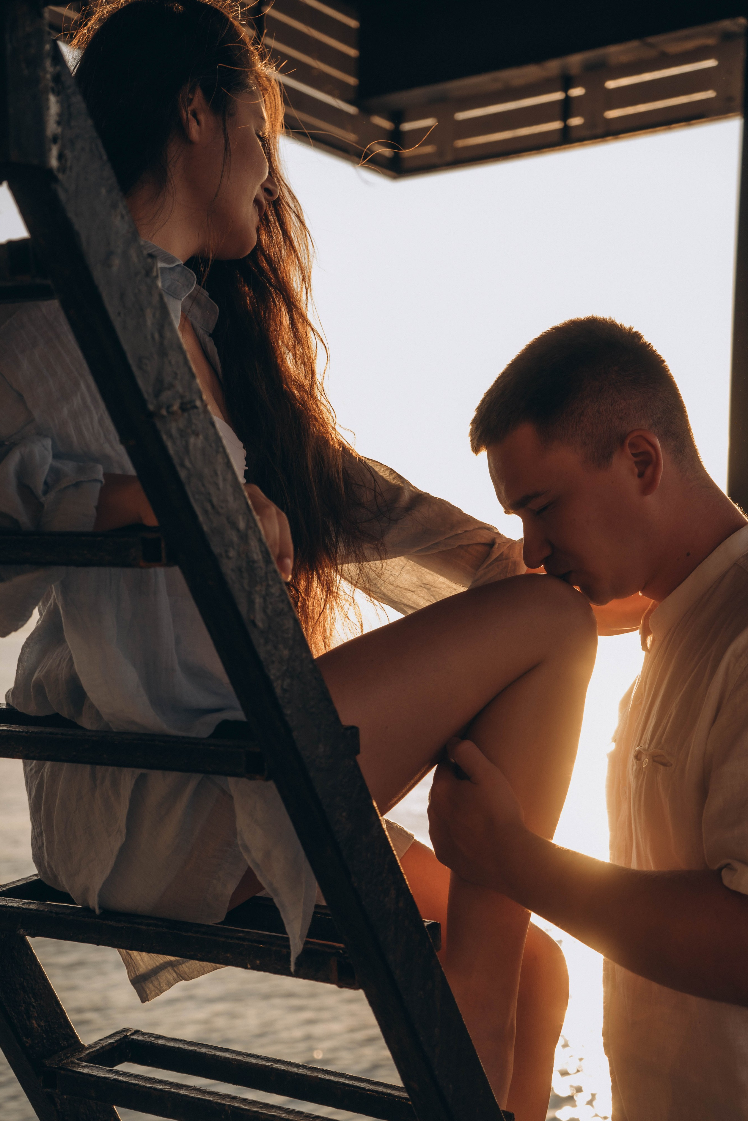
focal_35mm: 58
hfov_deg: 23.4
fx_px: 1808
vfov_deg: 34.5
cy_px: 563
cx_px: 373
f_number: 5
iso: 500
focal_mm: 57
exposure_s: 1/500
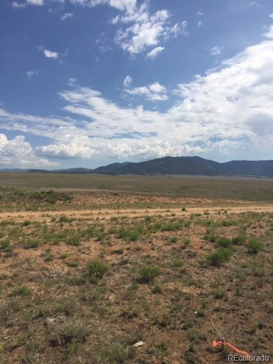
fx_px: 305
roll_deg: -4.6
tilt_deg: +1.2
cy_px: 182
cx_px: 136
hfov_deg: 48.2
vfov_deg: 61.7
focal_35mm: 29
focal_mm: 4.15
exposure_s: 1/4405
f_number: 2.2
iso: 32
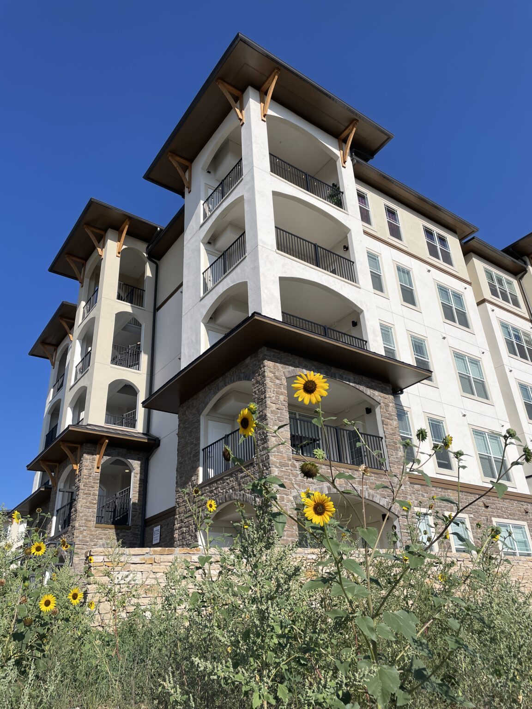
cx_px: 266
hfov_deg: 53.1
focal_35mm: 26
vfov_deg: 67.3
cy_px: 354
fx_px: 533
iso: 32
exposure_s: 1/5051
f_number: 1.6
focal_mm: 4.2
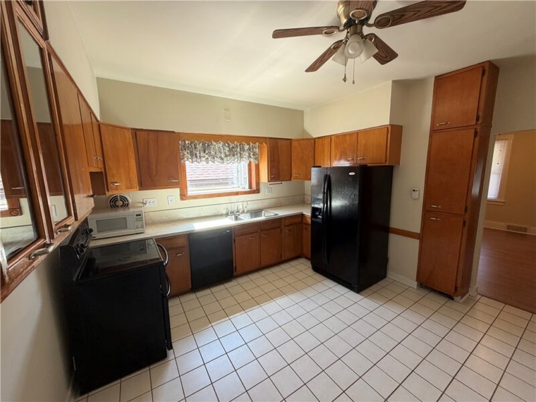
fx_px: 217
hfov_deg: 102.1
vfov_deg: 85.7
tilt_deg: -7.8
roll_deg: +1.7
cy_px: 201
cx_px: 268
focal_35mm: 14
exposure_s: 1/121
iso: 125
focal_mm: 2.22
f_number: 2.2
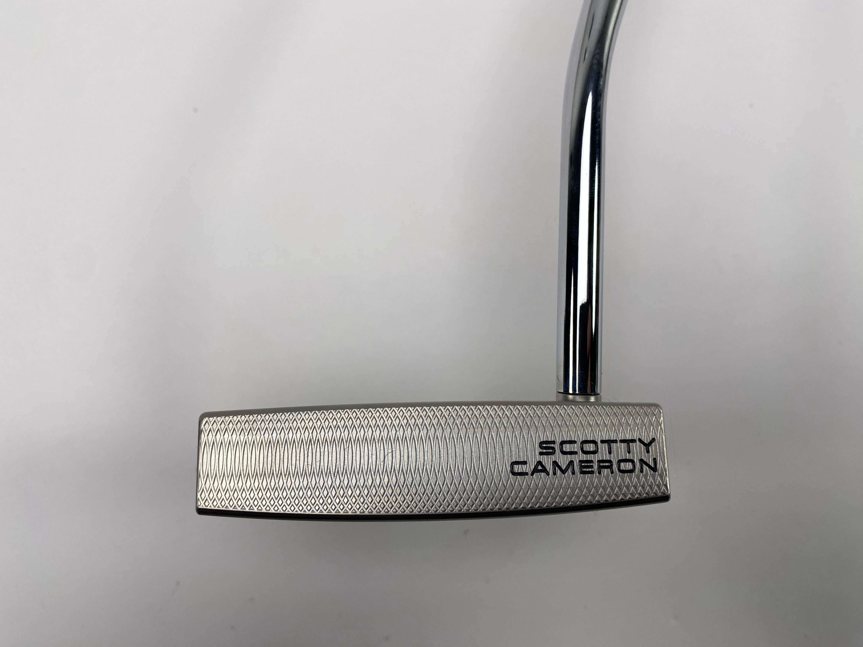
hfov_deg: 67.3
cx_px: 432
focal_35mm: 26
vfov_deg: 53.1
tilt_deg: -85.7
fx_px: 648
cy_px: 324
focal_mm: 4.25
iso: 32
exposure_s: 1/489
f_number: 1.8
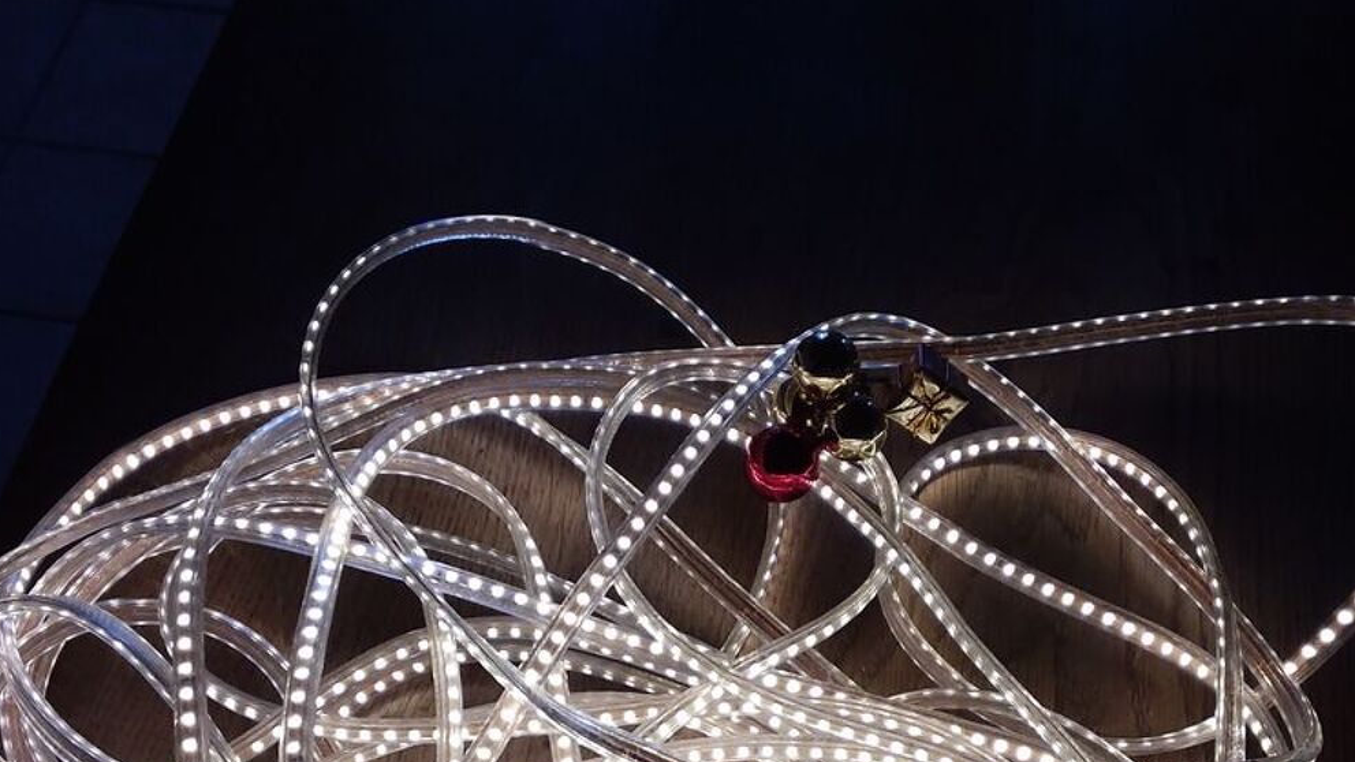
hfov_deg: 49.4
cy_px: 707
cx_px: 673
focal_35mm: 41
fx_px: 1473
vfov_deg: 27.8
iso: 80
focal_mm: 2.91
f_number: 1.9
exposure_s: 1/100
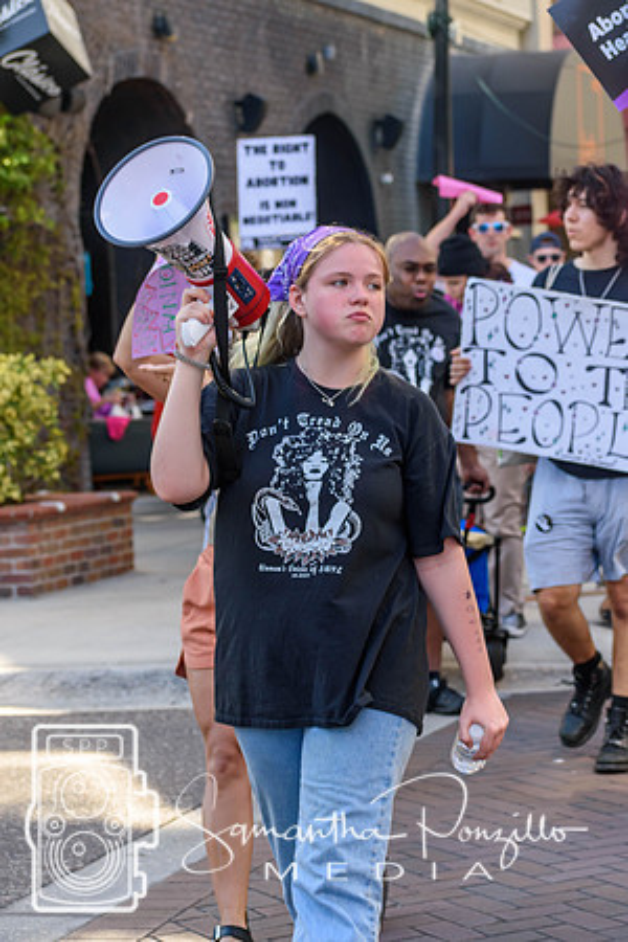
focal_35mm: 105
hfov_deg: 13.0
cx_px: 314
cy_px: 471
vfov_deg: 19.5
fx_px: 2747
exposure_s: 1/400
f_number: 5
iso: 400
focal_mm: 70
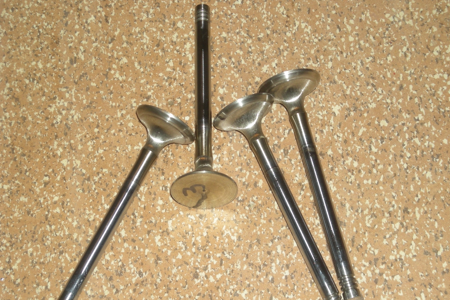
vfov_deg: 12.5
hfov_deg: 18.6
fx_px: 1375
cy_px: 147
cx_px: 225
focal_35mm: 110
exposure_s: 1/60
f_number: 4.7
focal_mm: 17.1
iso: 67
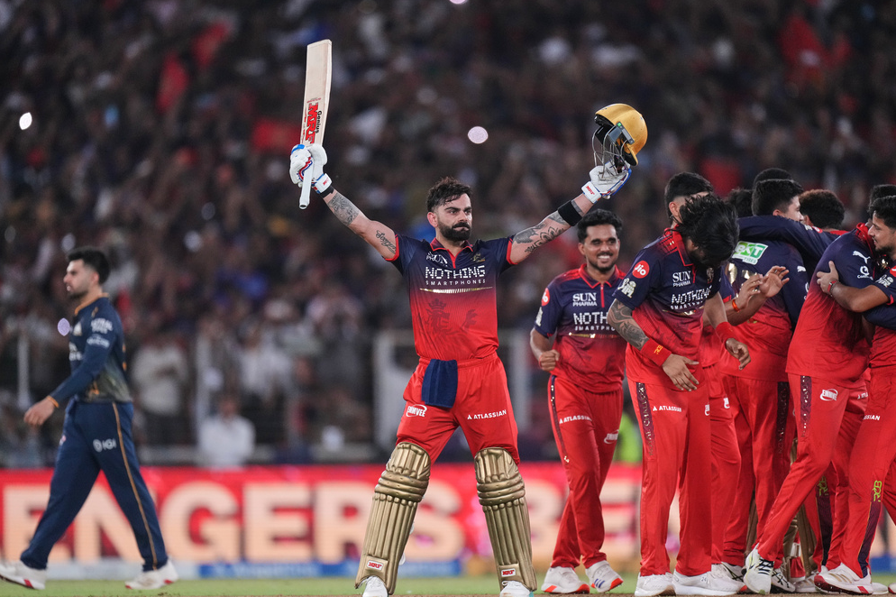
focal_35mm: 618
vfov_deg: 2.2
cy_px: 305
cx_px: 453
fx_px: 15375
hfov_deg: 3.3
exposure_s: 1/2000
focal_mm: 600
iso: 4000
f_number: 4
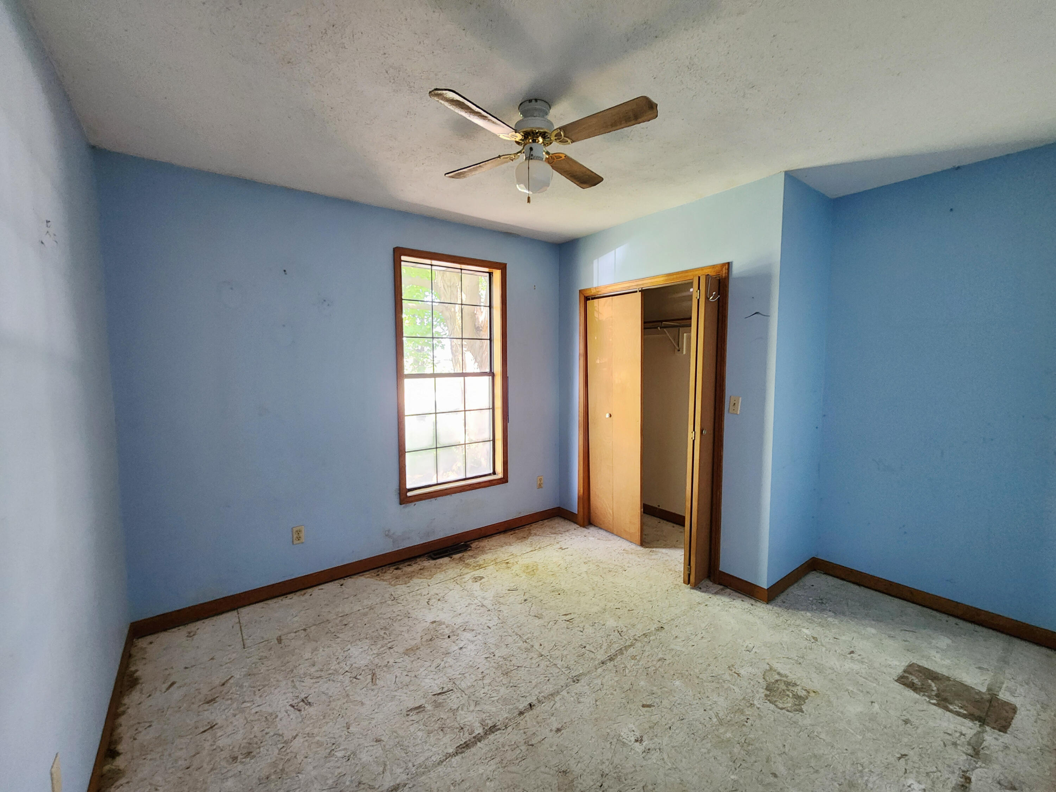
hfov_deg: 106.2
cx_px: 528
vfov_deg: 89.9
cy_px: 396
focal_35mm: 13
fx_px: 397
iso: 320
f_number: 2.2
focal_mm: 2.2
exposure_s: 1/30
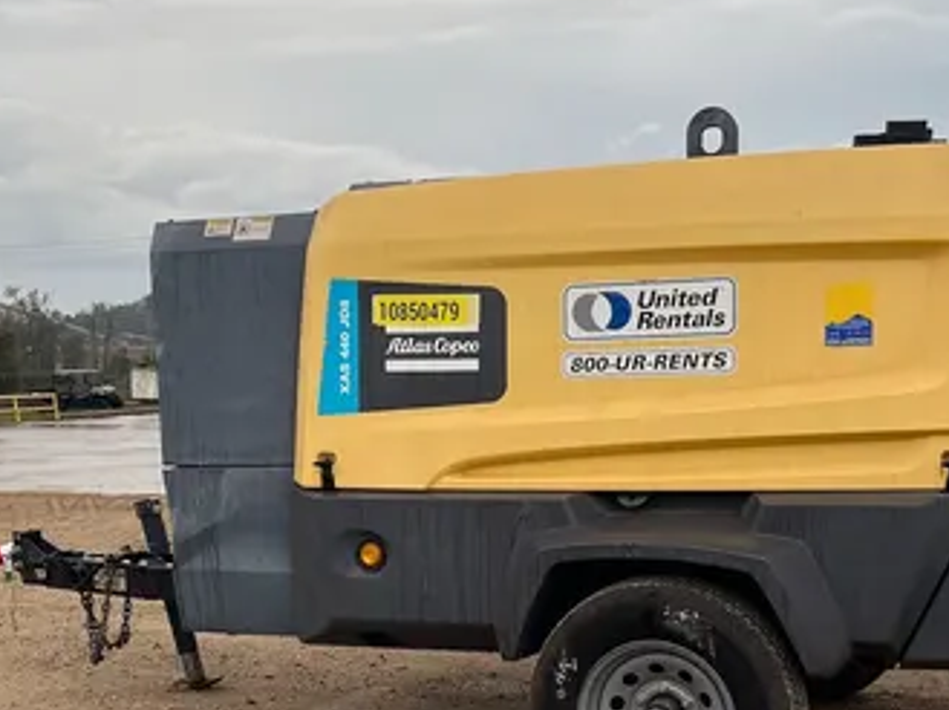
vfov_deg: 24.7
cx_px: 493
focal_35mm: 58
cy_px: 596
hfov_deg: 33.3
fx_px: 1588
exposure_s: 1/354
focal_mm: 5.1
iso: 50
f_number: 1.6
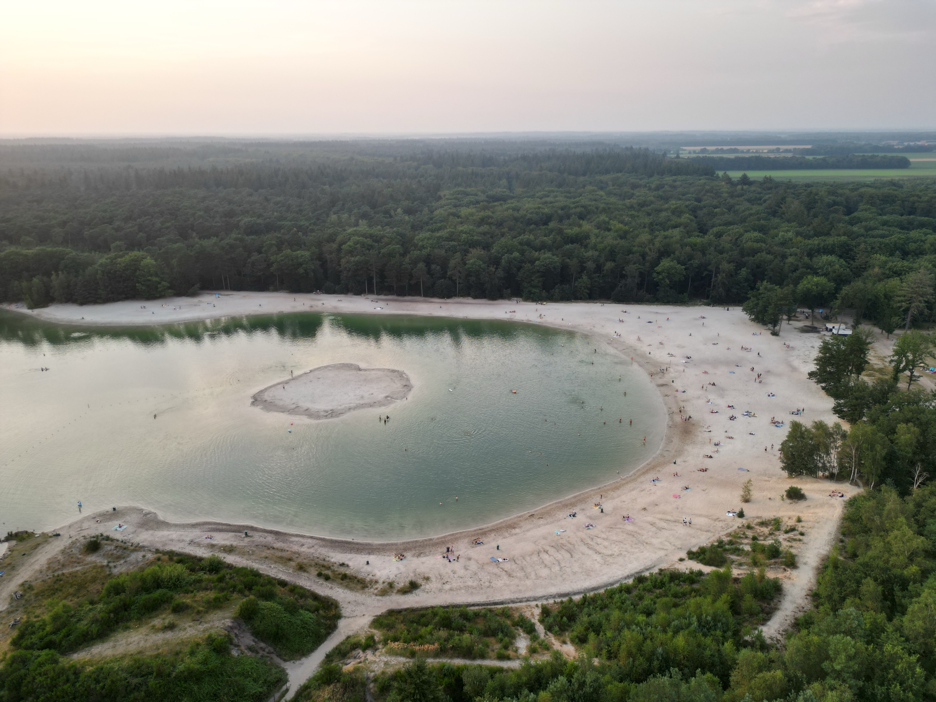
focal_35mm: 24
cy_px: 351
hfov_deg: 71.6
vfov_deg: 56.8
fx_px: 649
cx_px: 468
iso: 110
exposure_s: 1/500
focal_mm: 6.72
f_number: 1.7
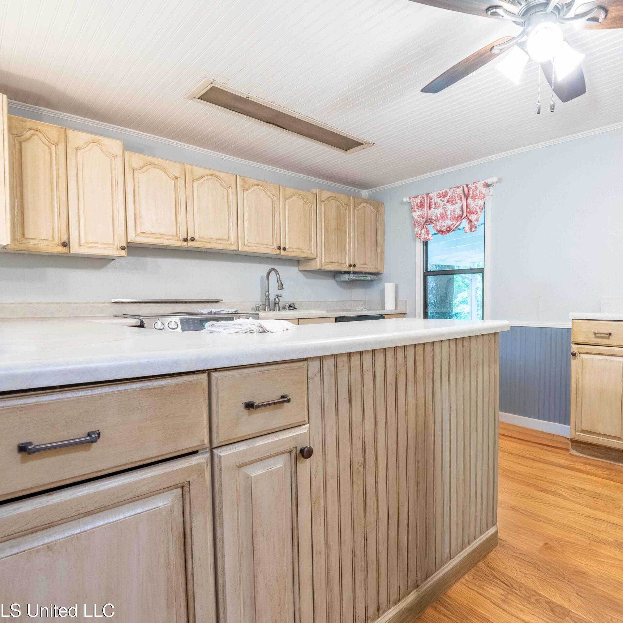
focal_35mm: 20
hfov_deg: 72.6
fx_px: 407
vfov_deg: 74.8
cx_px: 414
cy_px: 314
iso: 400
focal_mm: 15
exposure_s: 1/13
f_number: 11
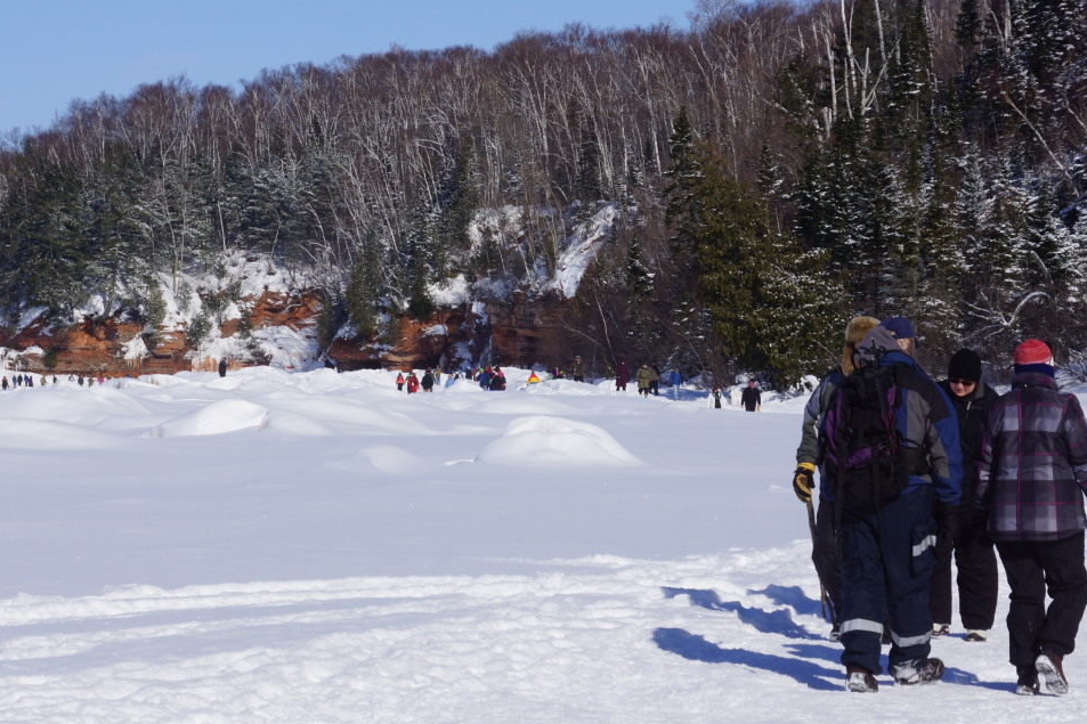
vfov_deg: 10.1
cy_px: 301
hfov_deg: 15.1
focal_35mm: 136
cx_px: 433
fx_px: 4105
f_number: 13
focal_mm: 60
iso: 100
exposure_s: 1/320
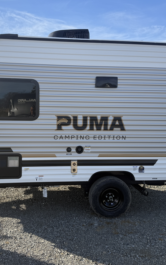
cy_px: 132
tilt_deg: -4.0
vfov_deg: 56.7
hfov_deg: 37.0
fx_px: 246
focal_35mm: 34
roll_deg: -0.2
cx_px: 62
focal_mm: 6.76
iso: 100
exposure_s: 1/3425
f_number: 1.78
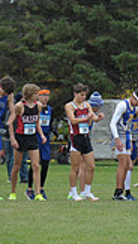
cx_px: 426
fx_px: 4827
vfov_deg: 2.9
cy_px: 126
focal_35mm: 744
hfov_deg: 1.6
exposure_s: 1/800
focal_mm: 200
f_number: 6.3
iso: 1000
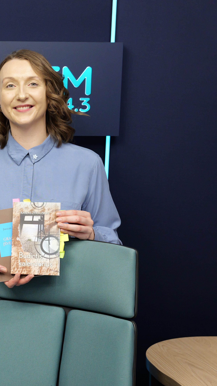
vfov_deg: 32.4
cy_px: 193
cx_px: -59
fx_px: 665
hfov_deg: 17.5
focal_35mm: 65
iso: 4000
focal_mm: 41
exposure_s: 1/320
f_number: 3.5
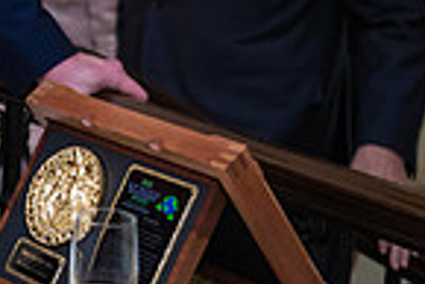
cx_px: -334
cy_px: 23
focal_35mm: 152
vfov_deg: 9.0
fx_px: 1796
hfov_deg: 12.4
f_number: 3.2
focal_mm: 38
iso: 1600
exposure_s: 1/200
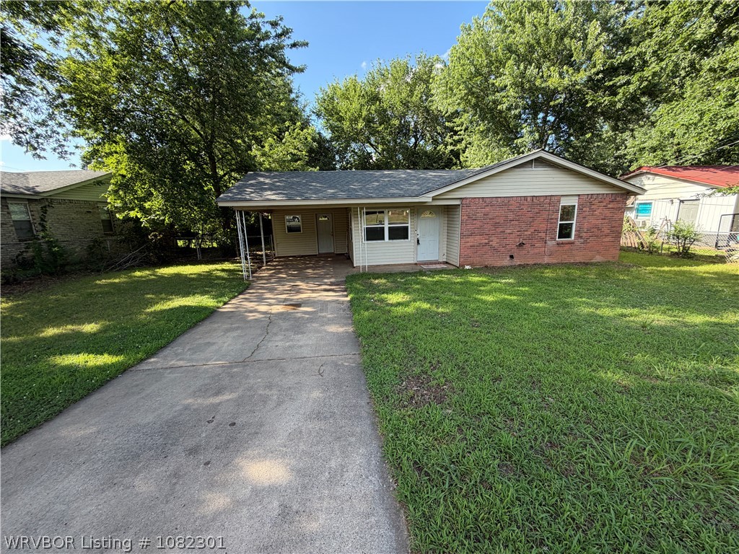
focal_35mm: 14
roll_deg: +2.5
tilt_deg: -12.0
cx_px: 370
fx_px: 299
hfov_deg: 102.1
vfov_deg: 85.7
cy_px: 277
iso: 40
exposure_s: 1/214
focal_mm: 2.22
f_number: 2.2
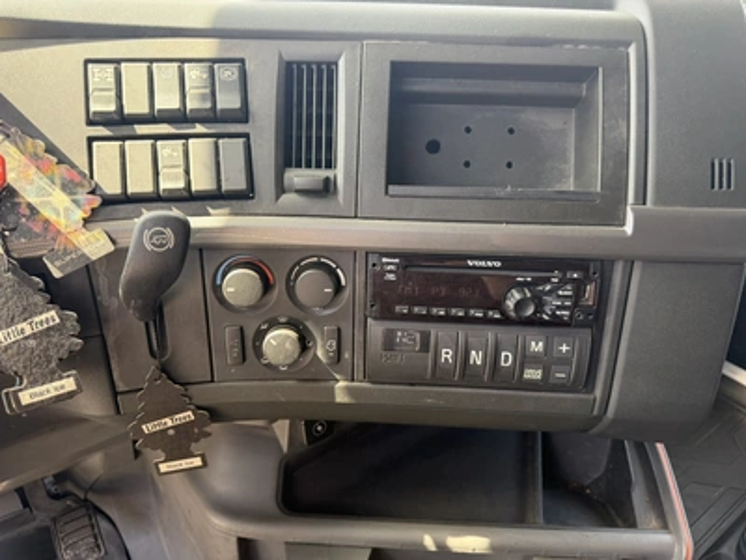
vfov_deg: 56.8
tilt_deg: -31.1
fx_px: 517
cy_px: 280
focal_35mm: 24
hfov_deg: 71.6
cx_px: 373
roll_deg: -2.4
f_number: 1.78
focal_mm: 6.76
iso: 200
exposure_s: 1/220
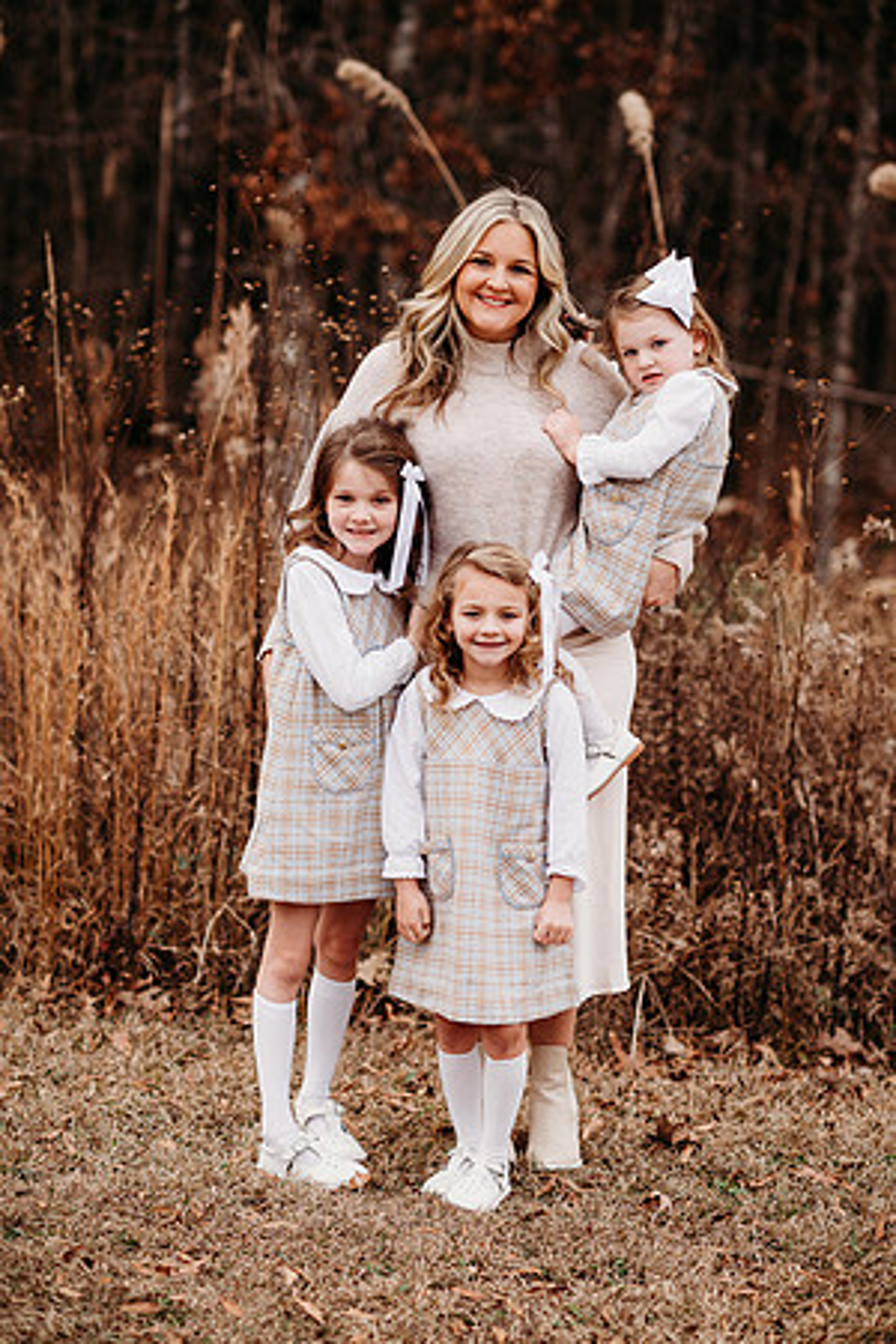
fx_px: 3173
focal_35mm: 85
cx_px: 448
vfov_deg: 23.9
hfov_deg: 16.1
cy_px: 672
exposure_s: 1/400
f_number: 2.5
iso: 125
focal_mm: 85
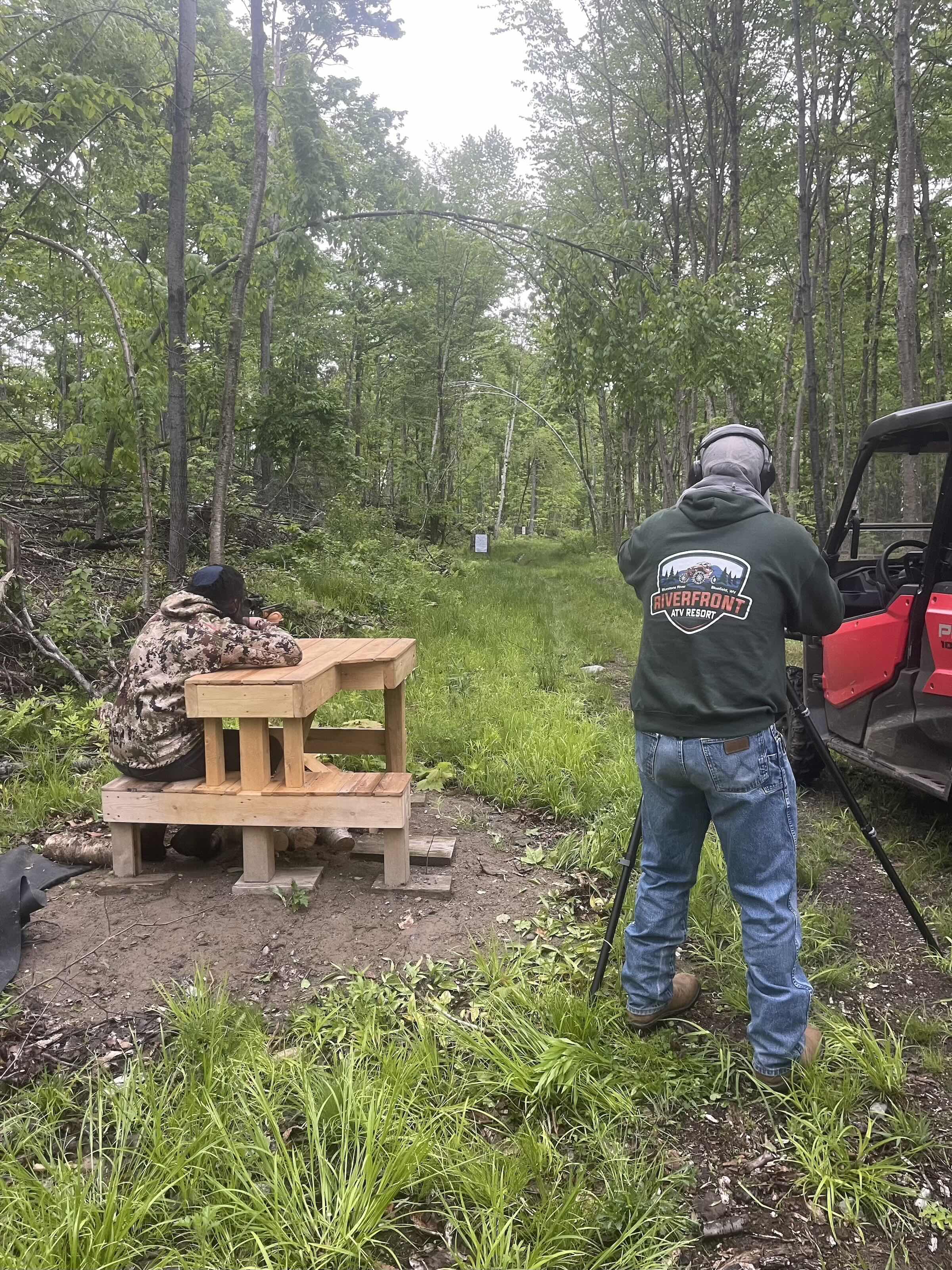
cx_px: 476
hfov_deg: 54.9
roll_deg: +1.6
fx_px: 917
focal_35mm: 25
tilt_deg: -7.3
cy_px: 635
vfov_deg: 69.4
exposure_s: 1/88
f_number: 1.6
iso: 125
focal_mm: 5.1
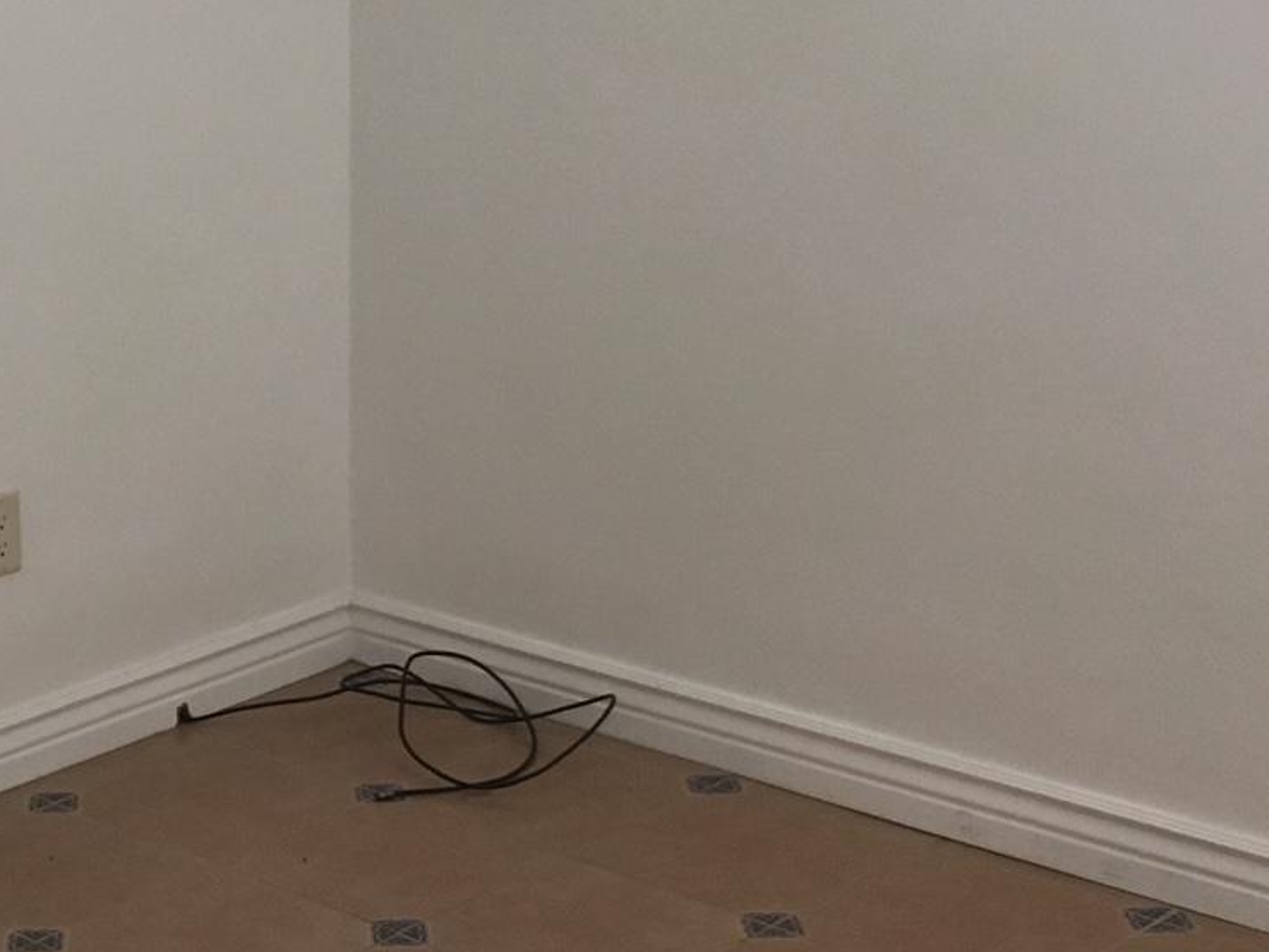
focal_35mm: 79
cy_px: 851
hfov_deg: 23.6
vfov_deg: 18.4
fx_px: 2896
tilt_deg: -23.1
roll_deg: +2.0
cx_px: -10
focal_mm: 4.15
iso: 125
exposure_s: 1/30
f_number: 2.2
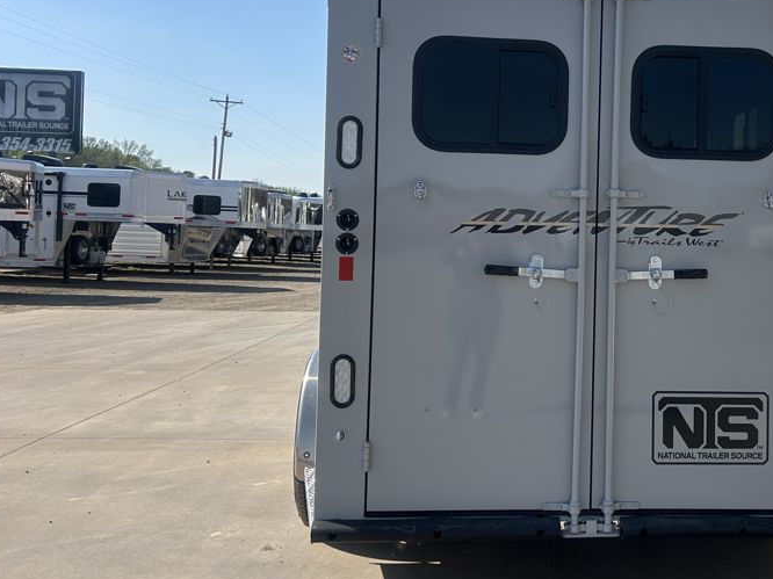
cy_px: 224
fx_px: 893
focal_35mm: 40
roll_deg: -0.6
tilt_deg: +1.8
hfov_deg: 45.5
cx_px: 564
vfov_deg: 35.8
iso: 50
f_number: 1.5
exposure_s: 1/4630
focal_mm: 5.7
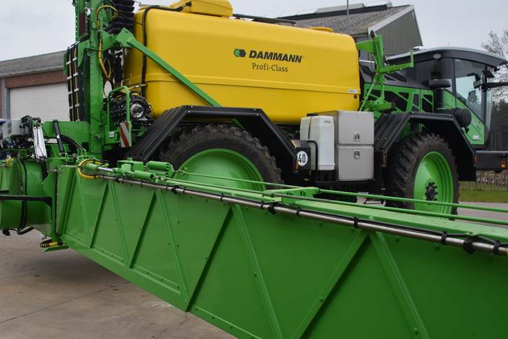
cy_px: 175
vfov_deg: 36.0
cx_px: 166
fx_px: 522
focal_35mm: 37
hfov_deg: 50.8
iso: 400
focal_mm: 18
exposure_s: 1/1250
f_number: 5
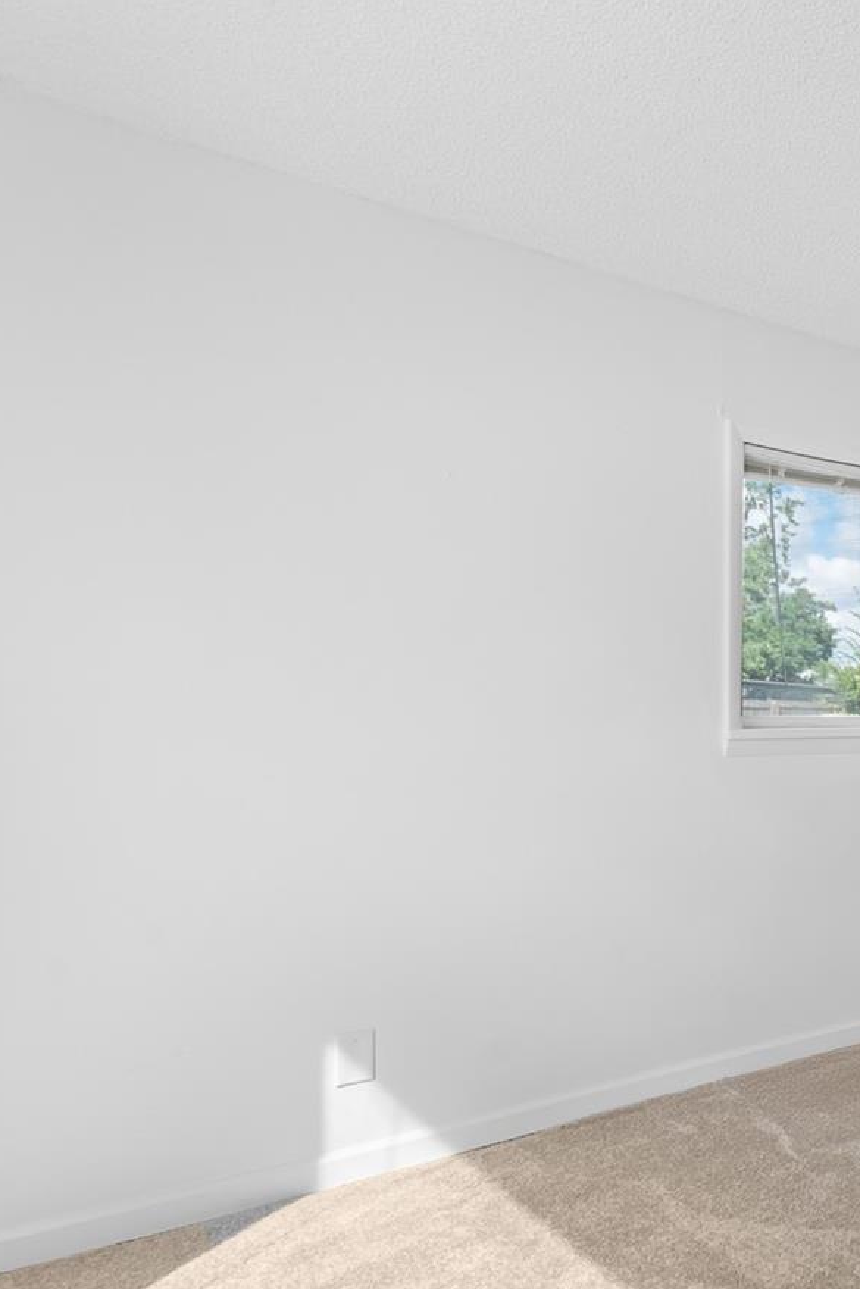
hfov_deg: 31.8
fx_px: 1110
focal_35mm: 31
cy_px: 700
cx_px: 1133
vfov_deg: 60.2
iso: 1000
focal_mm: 17
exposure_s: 1/13
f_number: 8
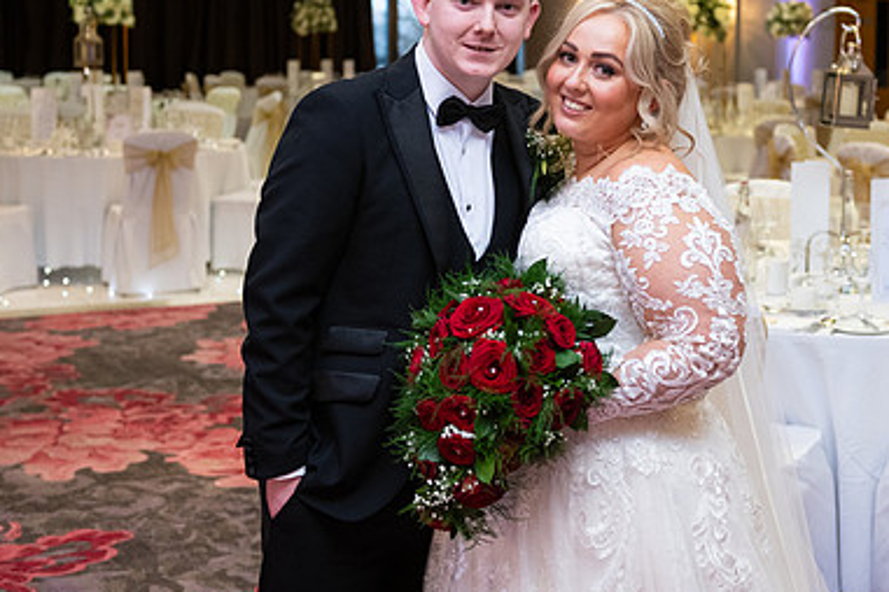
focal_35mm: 67
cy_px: 162
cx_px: 530
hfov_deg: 30.0
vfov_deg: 20.2
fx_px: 1654
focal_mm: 44
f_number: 3.5
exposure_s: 1/160
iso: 1000
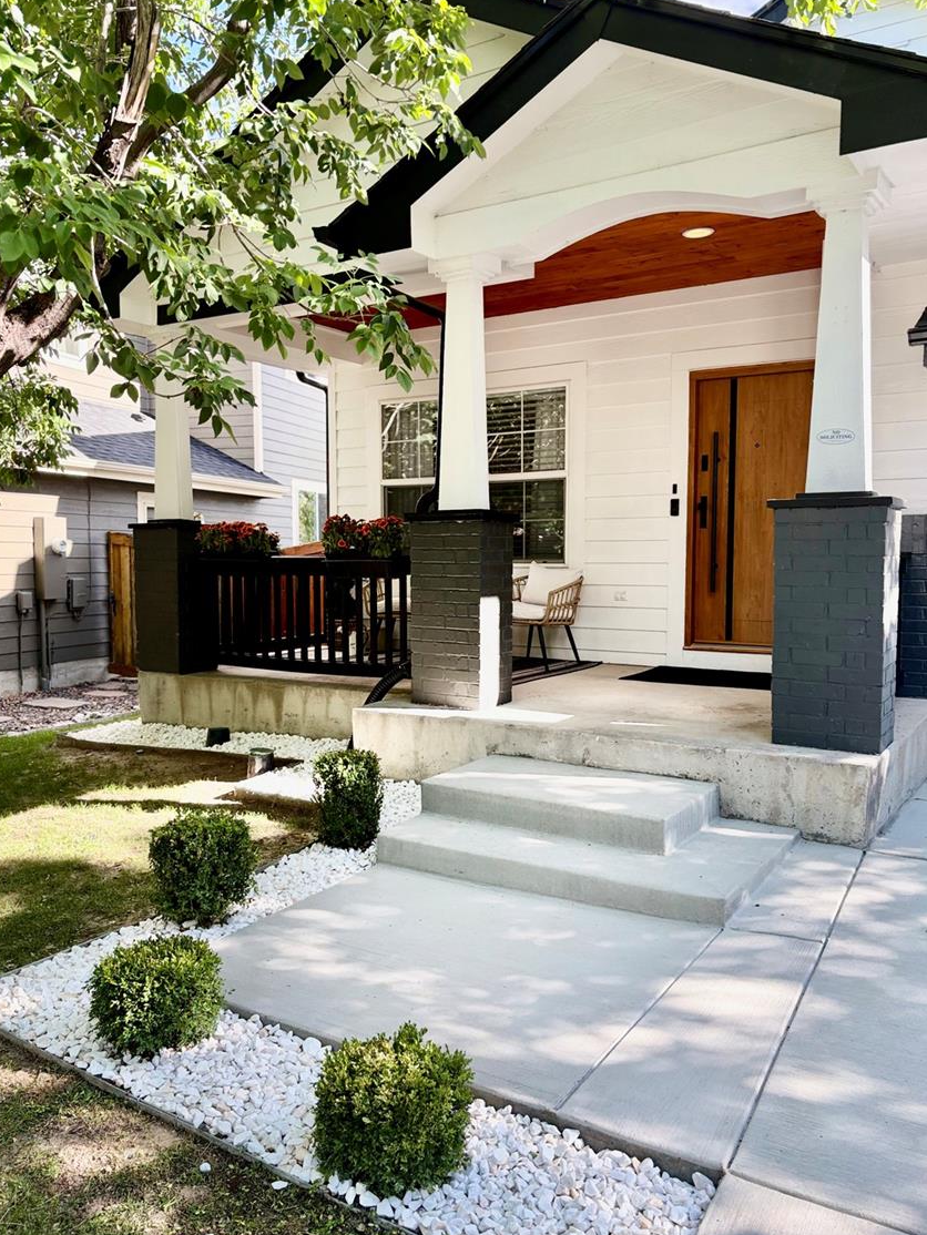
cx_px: 470
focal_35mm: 28
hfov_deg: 49.8
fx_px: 999
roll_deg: -1.3
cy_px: 616
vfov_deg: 63.4
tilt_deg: -4.0
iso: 64
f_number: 1.6
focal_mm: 5.96
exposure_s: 1/397
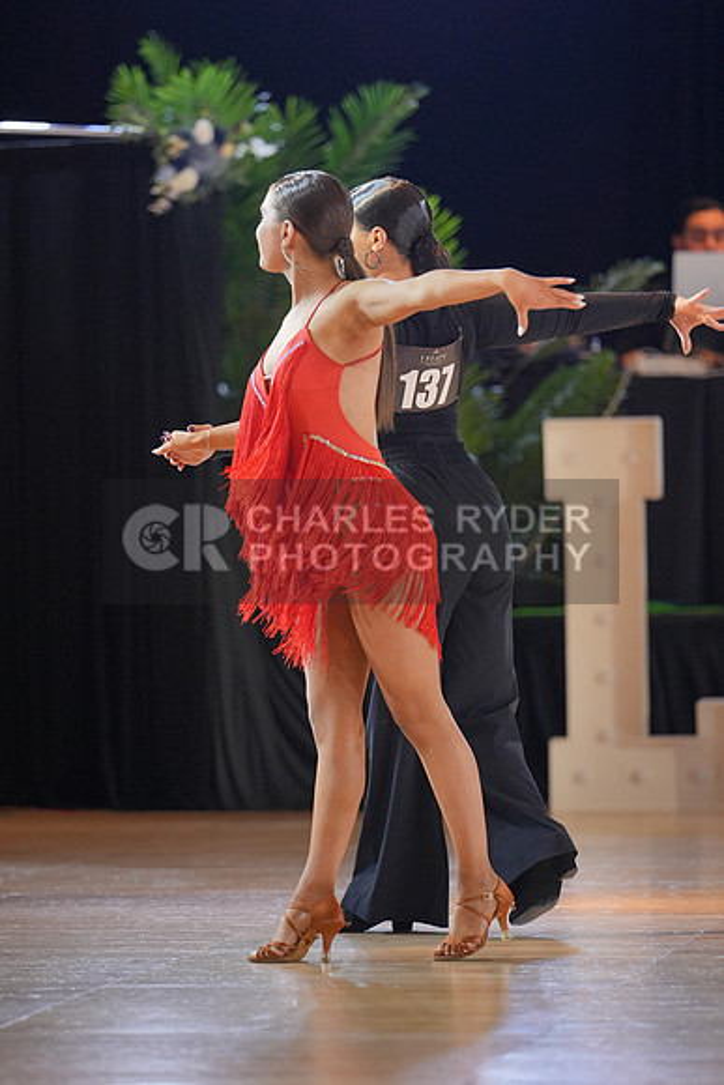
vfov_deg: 9.9
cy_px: 542
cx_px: 362
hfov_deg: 6.6
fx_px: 6240
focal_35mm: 207
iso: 1250
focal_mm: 138
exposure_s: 1/500
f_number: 2
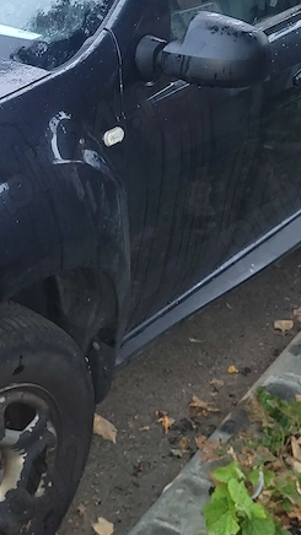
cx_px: -84
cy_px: 182
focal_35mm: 65
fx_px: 923
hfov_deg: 17.4
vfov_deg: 32.1
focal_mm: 5.4
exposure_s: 1/10
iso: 125
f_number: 1.8
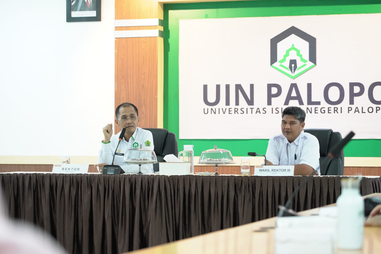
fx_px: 1111
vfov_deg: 13.0
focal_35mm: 105
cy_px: 127
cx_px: 190
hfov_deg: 19.5
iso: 10000
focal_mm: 105
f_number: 4
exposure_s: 1/100
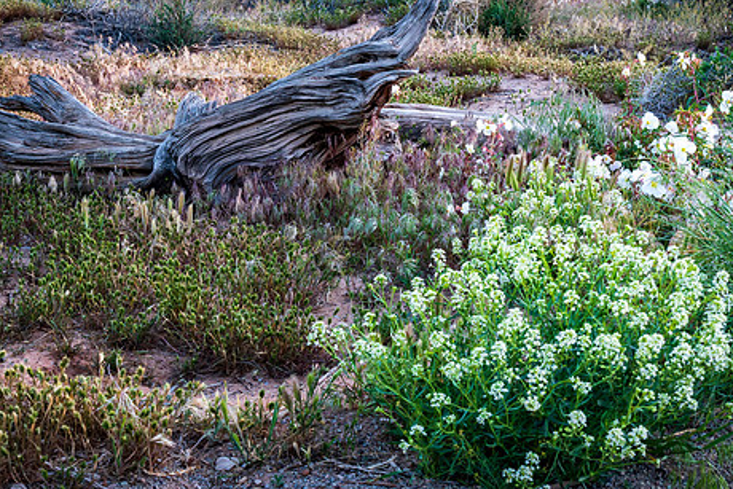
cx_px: 319
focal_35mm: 70
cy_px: 259
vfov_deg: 19.5
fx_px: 1426
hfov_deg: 28.8
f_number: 11
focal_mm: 29
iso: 400
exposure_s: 1/15
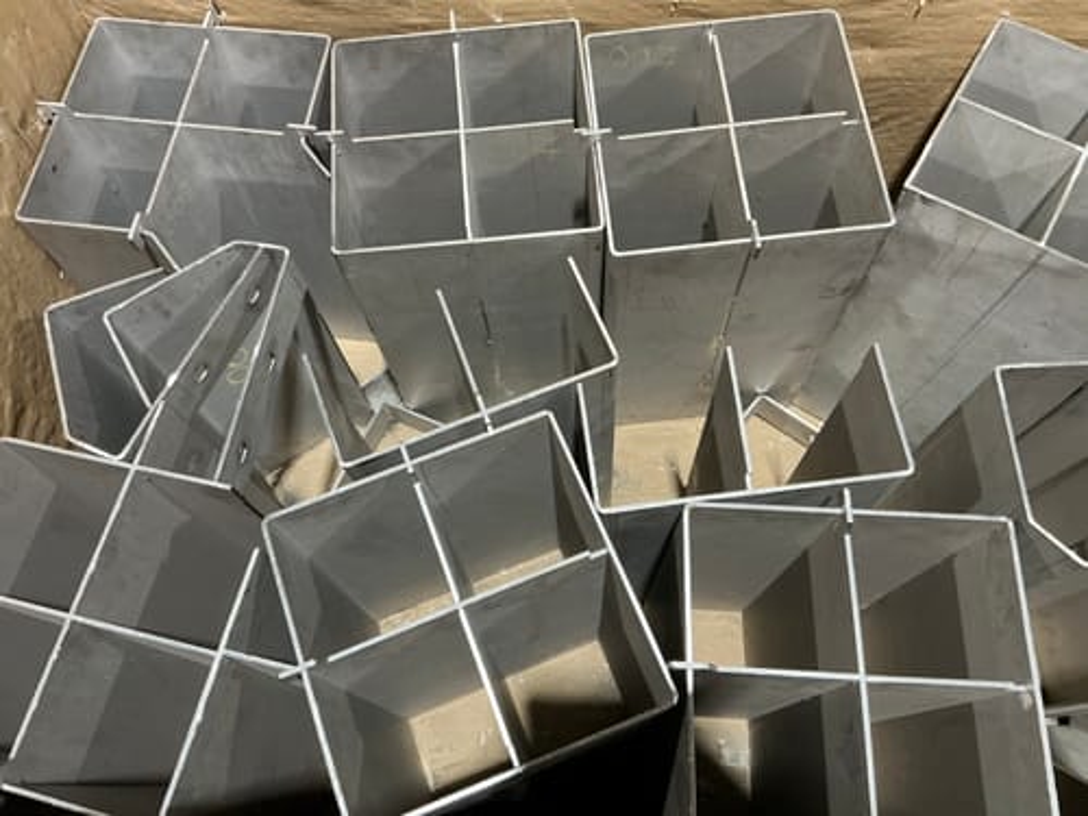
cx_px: 544
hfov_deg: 63.4
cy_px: 408
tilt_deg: -67.0
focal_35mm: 28
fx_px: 880
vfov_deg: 49.7
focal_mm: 3
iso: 160
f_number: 1.8
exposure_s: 1/50
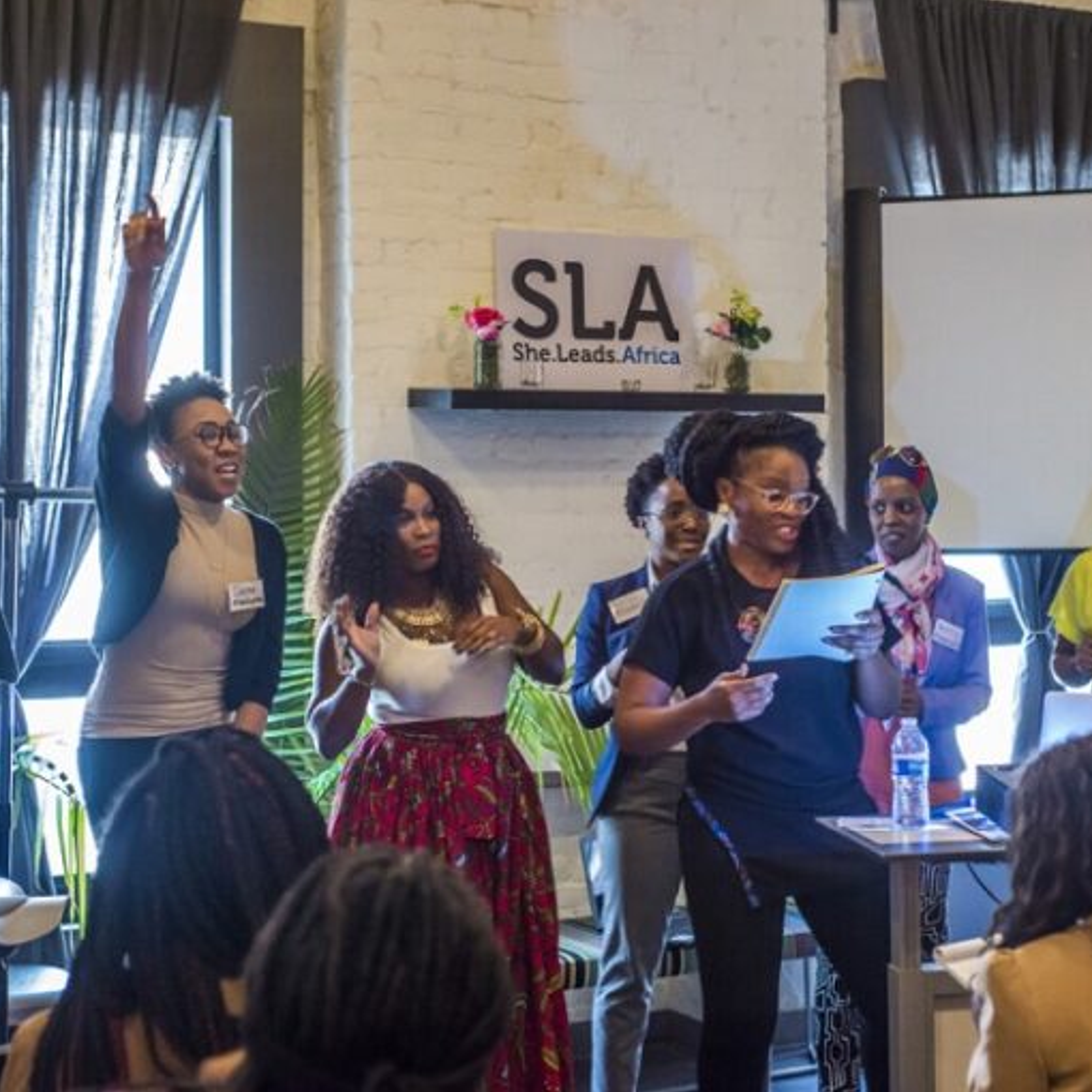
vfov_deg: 26.9
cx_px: 679
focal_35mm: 64
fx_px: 2284
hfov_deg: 26.8
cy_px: 546
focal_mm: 50
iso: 5000
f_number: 4
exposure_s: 1/100
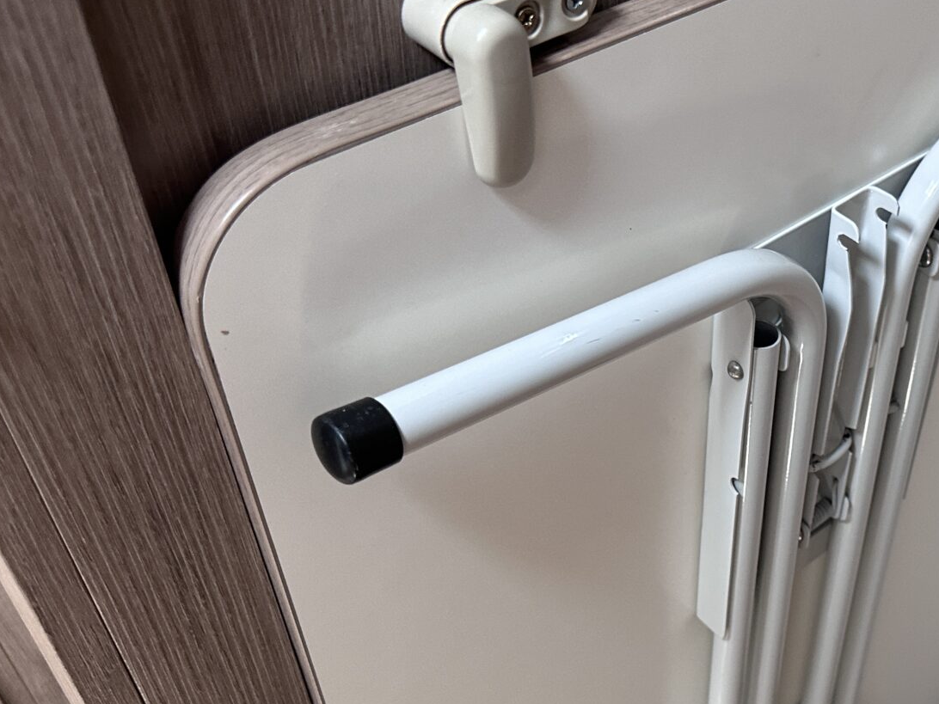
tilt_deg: -46.8
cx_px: 790
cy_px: 488
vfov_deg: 31.8
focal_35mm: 45
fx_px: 1221
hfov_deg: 39.9
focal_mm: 6.86
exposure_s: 1/60
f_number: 1.78
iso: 400
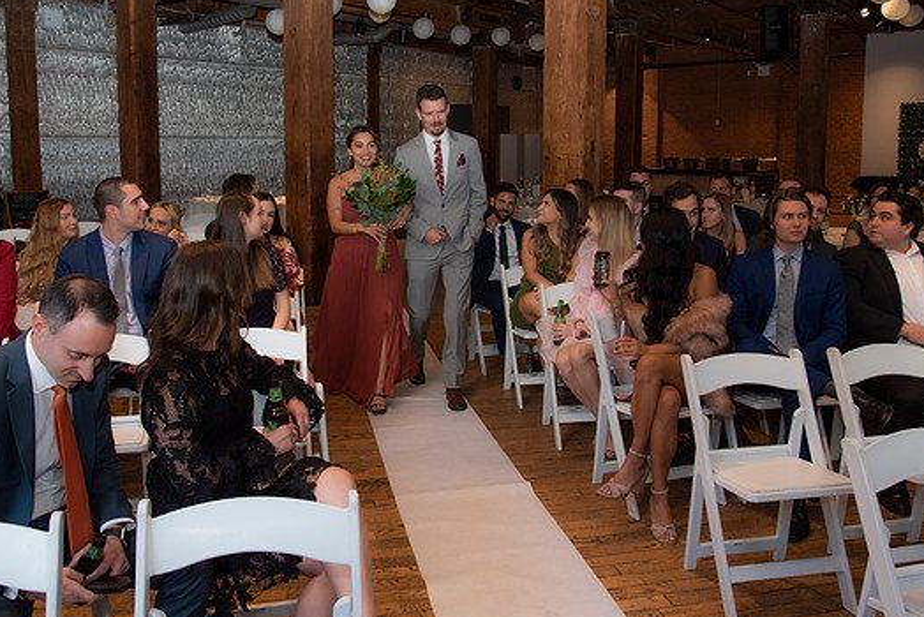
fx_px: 796
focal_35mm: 31
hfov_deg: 60.2
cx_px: 430
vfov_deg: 42.2
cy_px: 251
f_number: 5
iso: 800
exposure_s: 1/125
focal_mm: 24
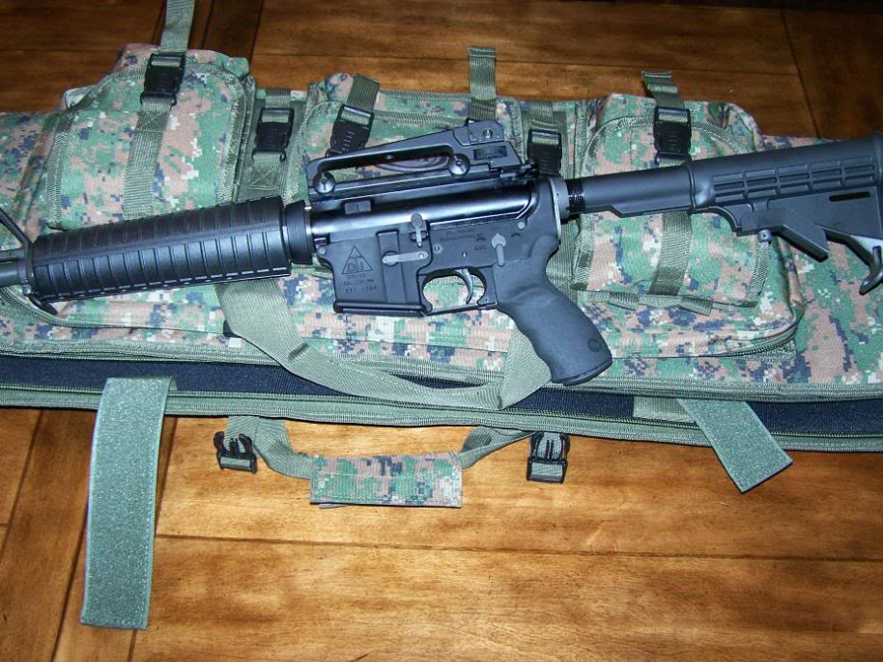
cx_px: 418
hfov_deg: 44.8
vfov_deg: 34.4
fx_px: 1072
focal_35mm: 42
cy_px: 351
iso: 160
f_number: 2.8
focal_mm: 6.3
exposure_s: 1/60
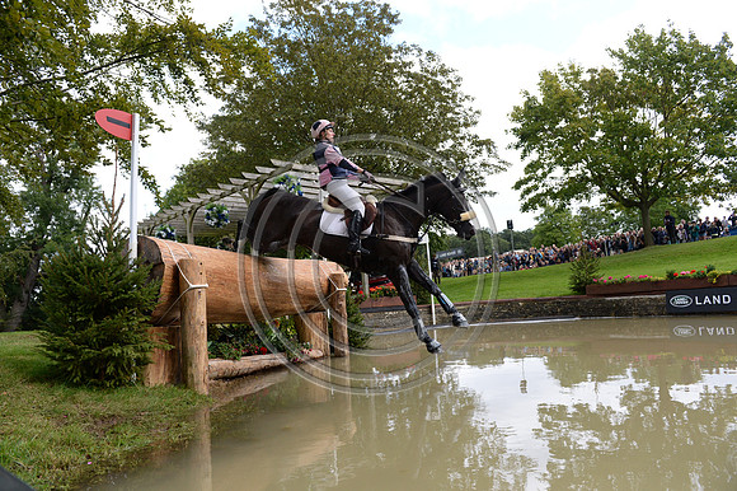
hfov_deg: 73.8
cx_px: 368
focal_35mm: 24
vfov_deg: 53.1
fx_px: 491
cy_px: 246
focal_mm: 24
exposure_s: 1/3200
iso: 1600
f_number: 4.5
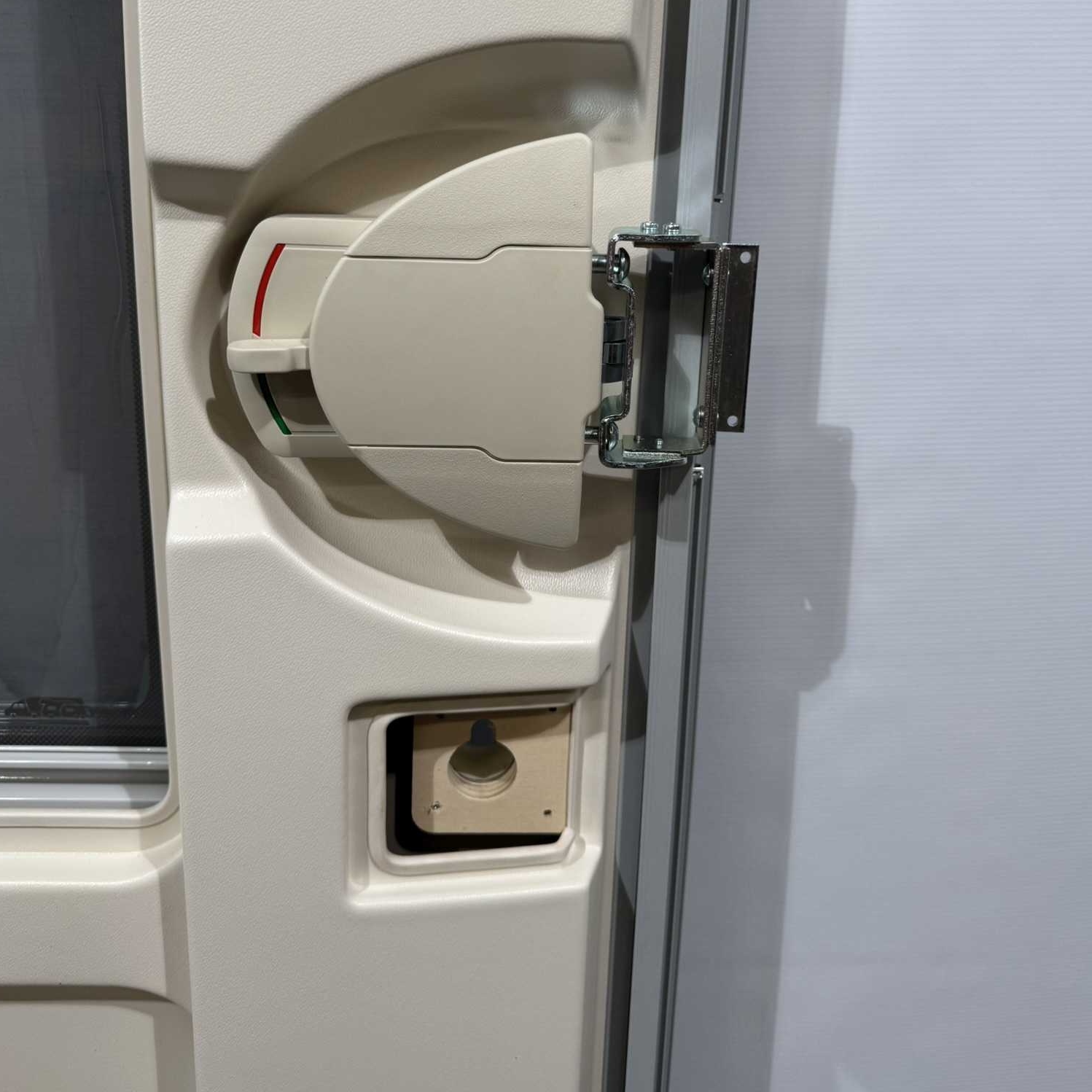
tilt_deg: -15.7
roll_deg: -1.0
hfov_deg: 55.6
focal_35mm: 29
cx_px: 539
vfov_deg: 55.0
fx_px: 1035
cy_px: 416
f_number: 1.78
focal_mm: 6.76
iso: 64
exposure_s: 1/157
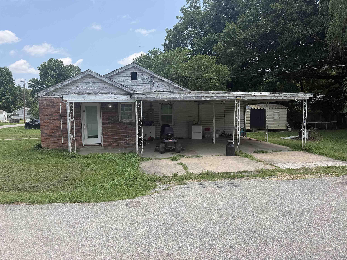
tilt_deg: -3.8
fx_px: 241
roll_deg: +0.9
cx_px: 174
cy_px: 130
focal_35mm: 24
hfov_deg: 71.6
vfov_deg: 56.8
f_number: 1.78
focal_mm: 6.76
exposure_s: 1/2801
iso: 80
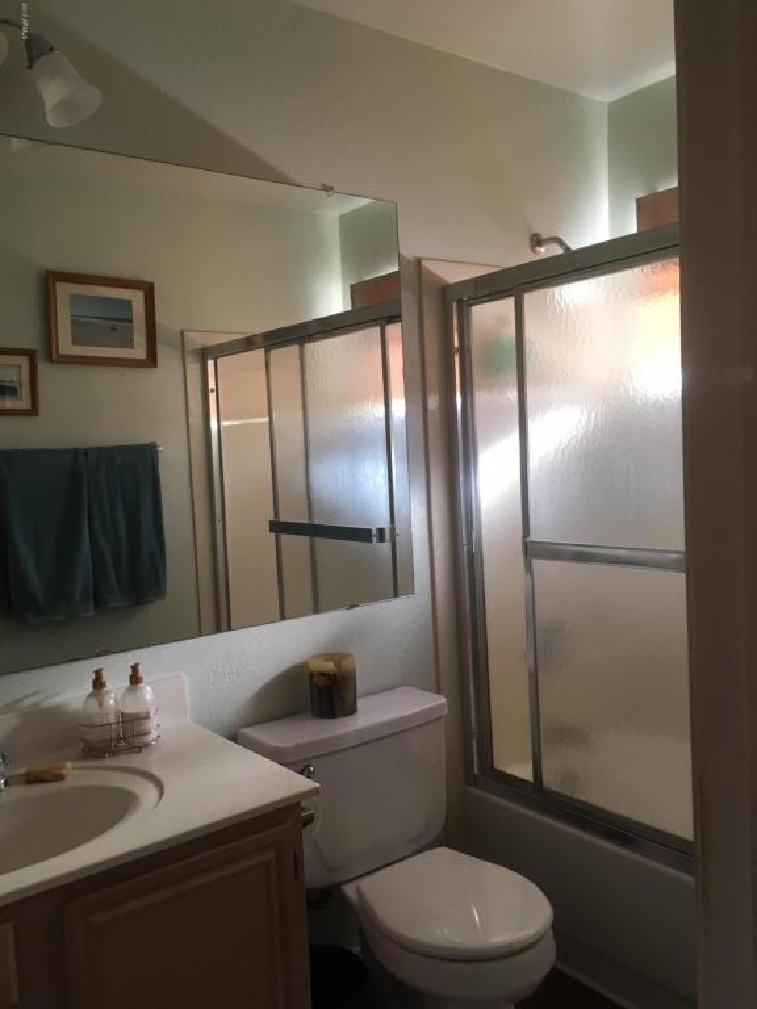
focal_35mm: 29
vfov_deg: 61.7
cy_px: 504
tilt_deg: -4.6
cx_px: 378
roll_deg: +4.1
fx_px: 846
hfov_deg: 48.2
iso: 25
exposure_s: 1/30
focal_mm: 4.15
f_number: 2.2
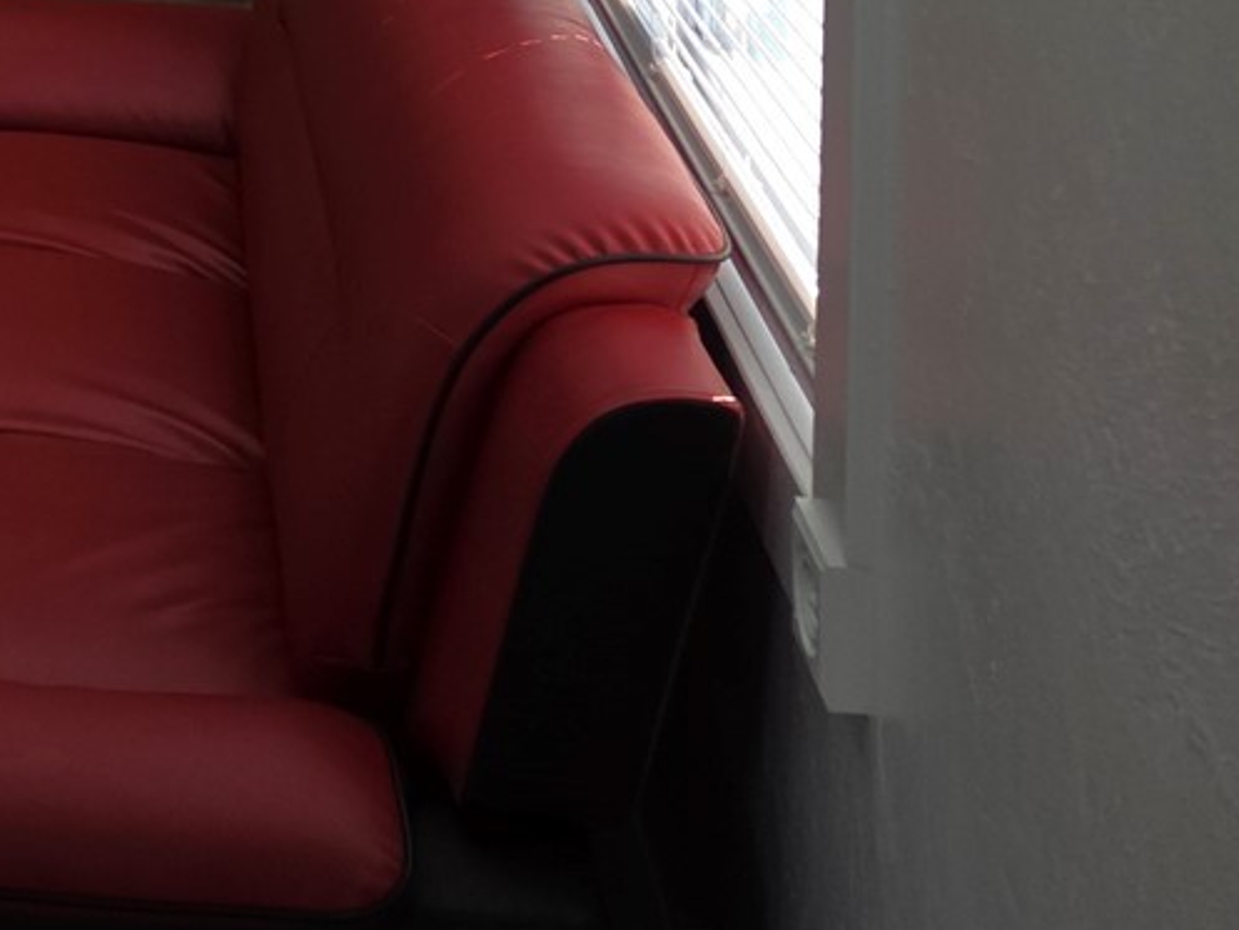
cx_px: -329
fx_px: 2649
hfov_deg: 23.5
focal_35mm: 74
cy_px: -519
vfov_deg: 17.6
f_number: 1.8
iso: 25
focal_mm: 5.4
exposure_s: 1/126
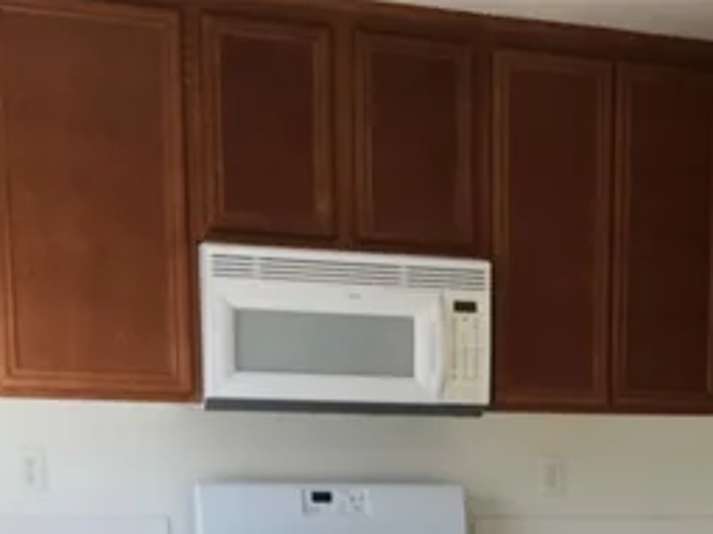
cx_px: 656
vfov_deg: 16.0
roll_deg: -1.5
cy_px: 780
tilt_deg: -12.5
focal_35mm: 85
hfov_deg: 22.4
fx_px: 1750
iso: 40
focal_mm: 4.15
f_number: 2.2
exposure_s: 1/120
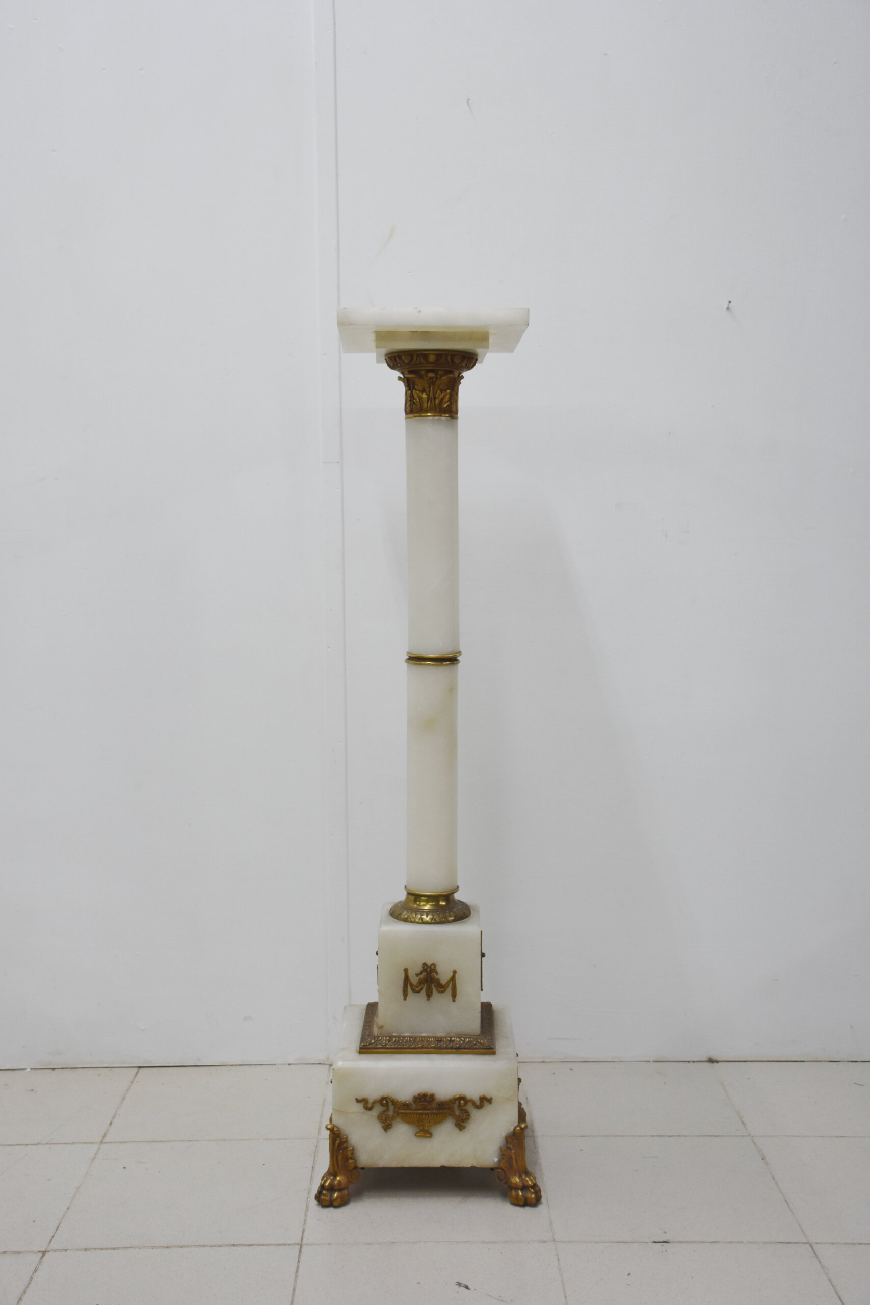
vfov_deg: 49.6
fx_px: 1413
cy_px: 652
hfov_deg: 34.2
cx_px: 435
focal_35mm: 39
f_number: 5
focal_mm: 26
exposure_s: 1/100
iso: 800
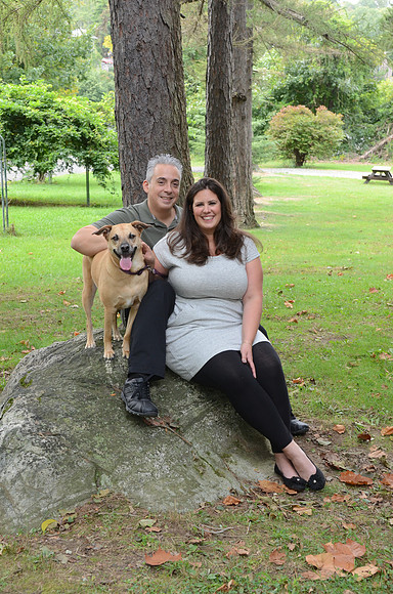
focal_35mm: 51
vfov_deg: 39.0
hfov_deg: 26.4
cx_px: 196
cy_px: 297
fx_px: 839
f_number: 5.6
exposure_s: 1/125
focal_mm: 34
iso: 500
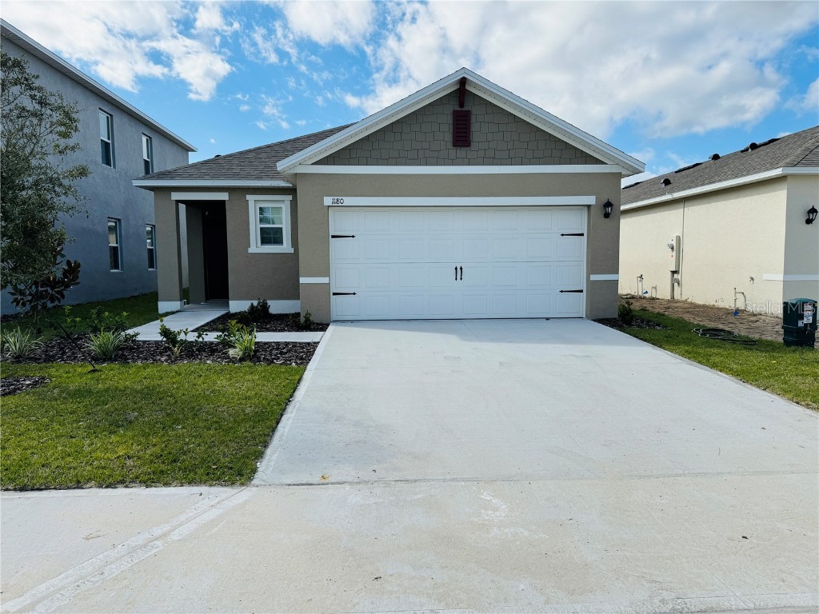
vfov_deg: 56.8
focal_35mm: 24
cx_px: 410
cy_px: 307
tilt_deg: -4.2
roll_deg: +0.0
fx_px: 568
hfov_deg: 71.6
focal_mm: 6.86
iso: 80
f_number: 1.78
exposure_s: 1/5814
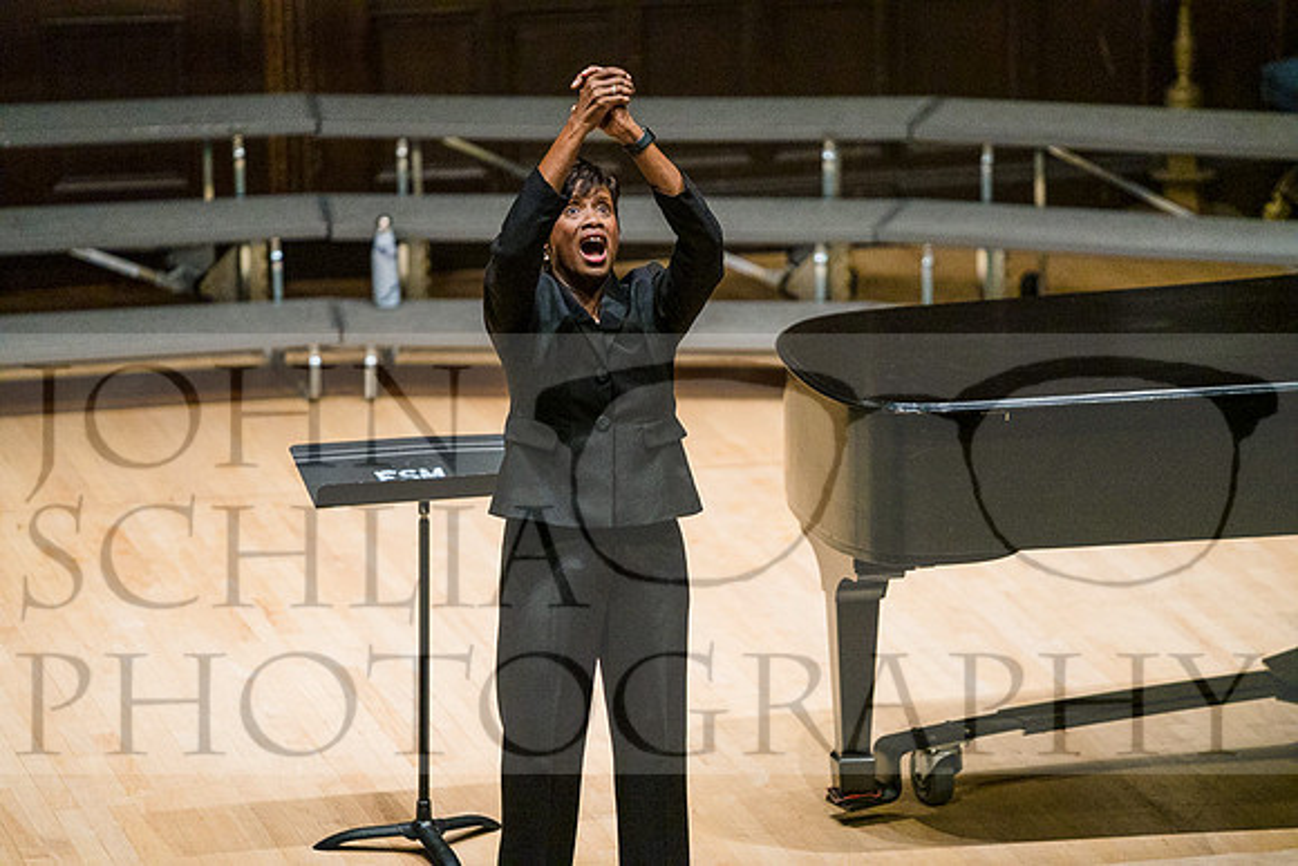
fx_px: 7212
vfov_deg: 6.9
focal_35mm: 200
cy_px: 433
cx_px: 649
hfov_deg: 10.3
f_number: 3.2
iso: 6400
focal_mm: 200
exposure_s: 1/1600
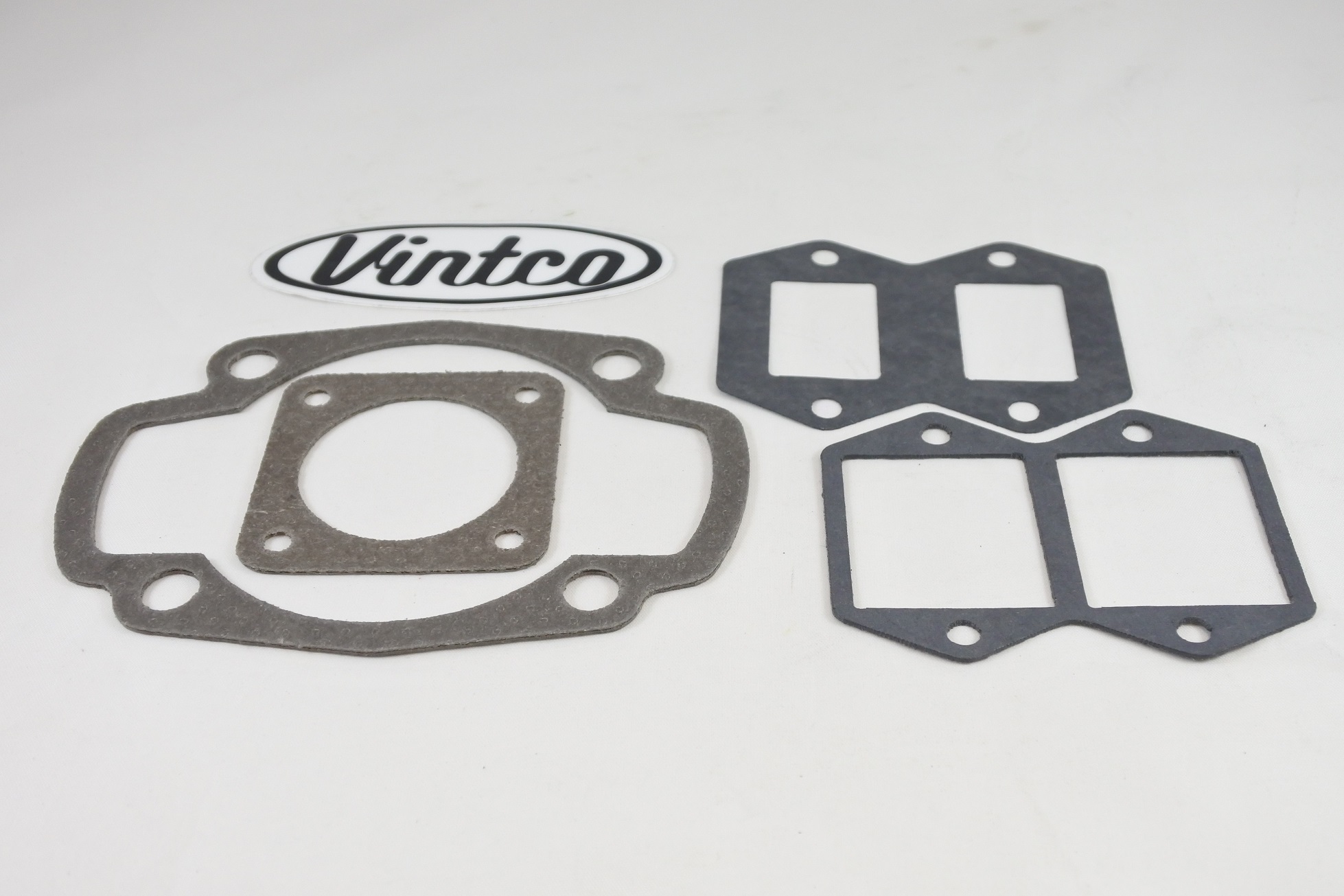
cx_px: 672
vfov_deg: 33.4
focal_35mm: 40
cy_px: 448
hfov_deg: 48.5
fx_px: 1493
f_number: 4.2
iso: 450
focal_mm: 15
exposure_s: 1/125
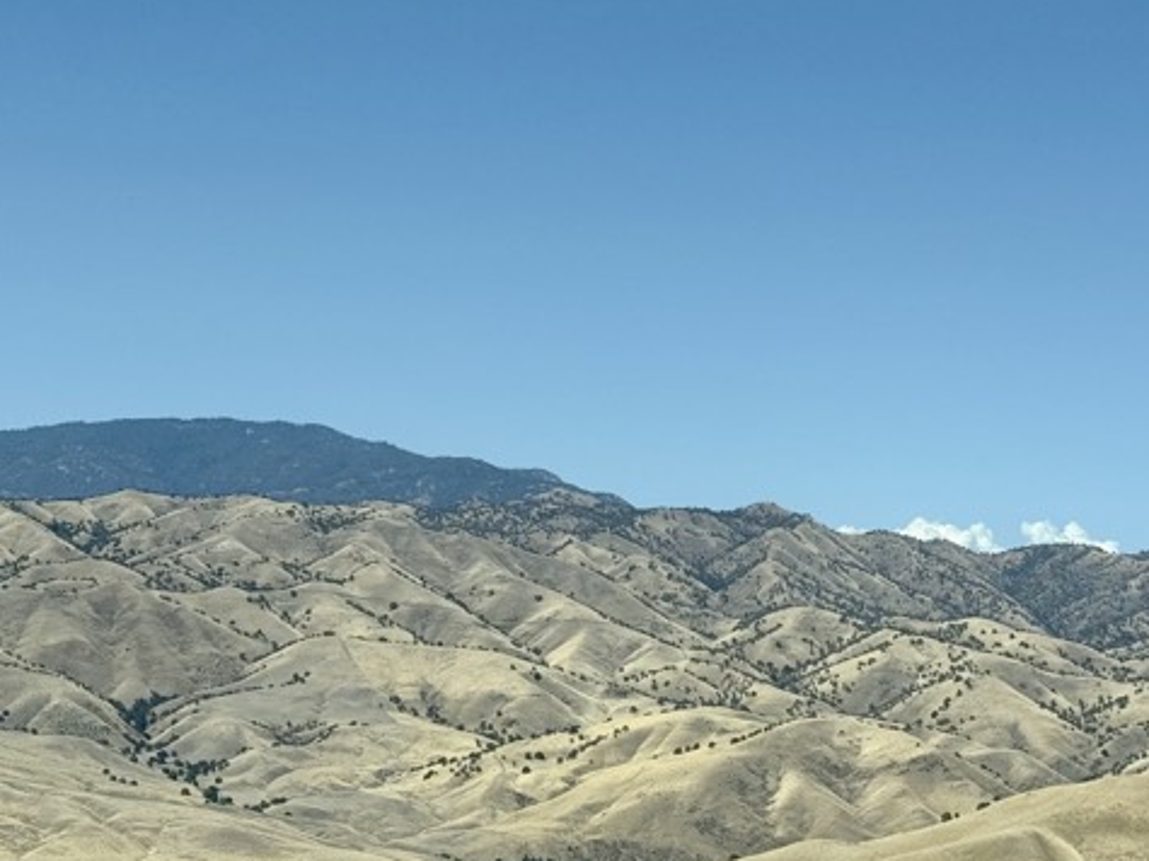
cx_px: 627
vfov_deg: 16.2
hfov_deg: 21.5
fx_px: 3020
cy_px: 316
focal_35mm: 91
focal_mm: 6.76
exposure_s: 1/5587
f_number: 1.78
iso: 64
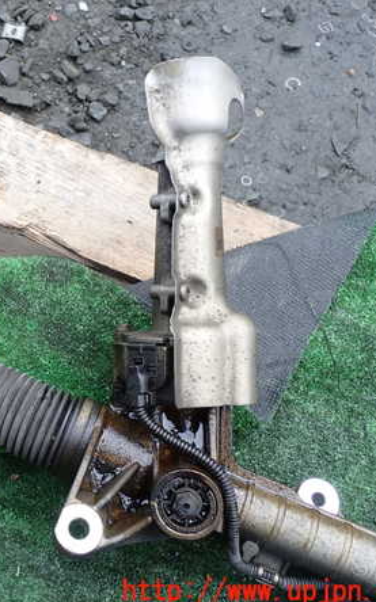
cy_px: 304
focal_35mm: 43
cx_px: 22
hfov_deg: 28.4
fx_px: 706
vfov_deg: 46.2
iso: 100
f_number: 3.2
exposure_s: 1/125
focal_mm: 5.4
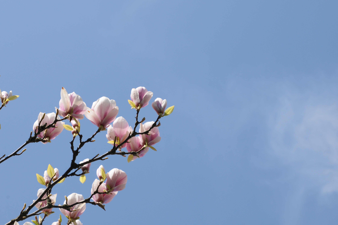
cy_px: 112
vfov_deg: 13.0
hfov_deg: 19.5
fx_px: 985
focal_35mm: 105
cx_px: 169
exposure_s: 1/400
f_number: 11
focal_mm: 70
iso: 320
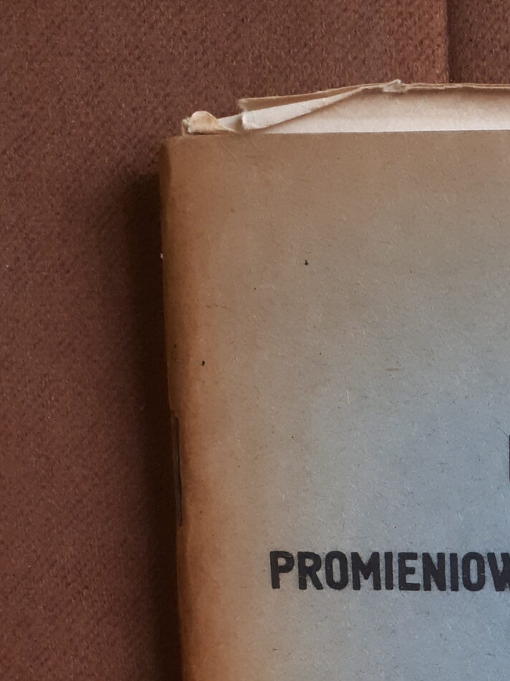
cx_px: 603
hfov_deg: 19.1
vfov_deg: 25.1
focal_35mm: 73
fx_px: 1434
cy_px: 711
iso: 200
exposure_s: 1/33
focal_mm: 3.6
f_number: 1.9
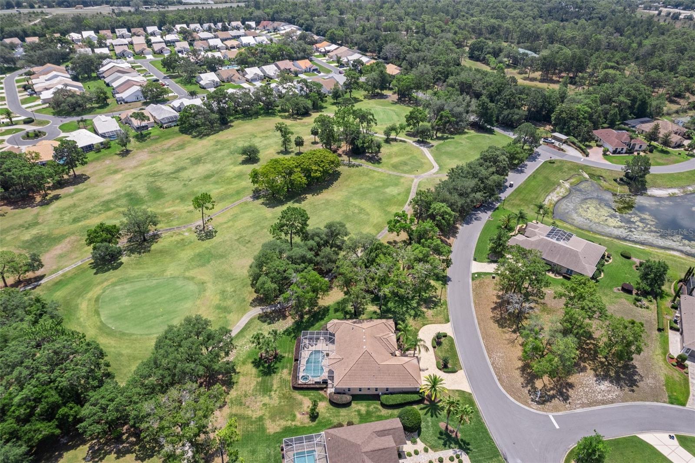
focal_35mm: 22
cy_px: 232
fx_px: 424
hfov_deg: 78.6
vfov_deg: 57.2
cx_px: 348
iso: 100
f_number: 2.8
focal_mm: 8.38
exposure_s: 1/2500
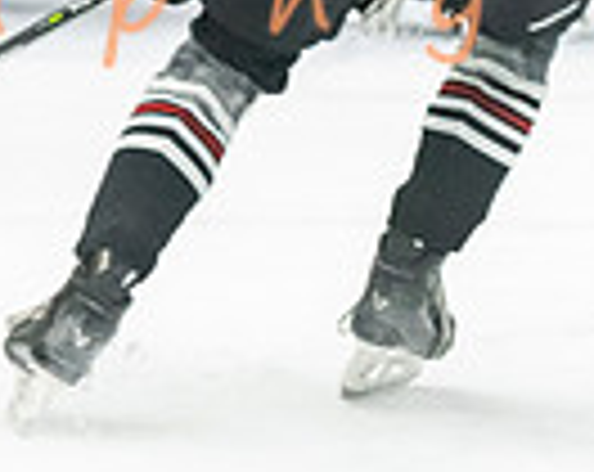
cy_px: -295
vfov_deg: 2.6
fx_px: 10577
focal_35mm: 603
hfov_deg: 3.2
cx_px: -837
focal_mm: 105
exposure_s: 1/640
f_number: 2.8
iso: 3200
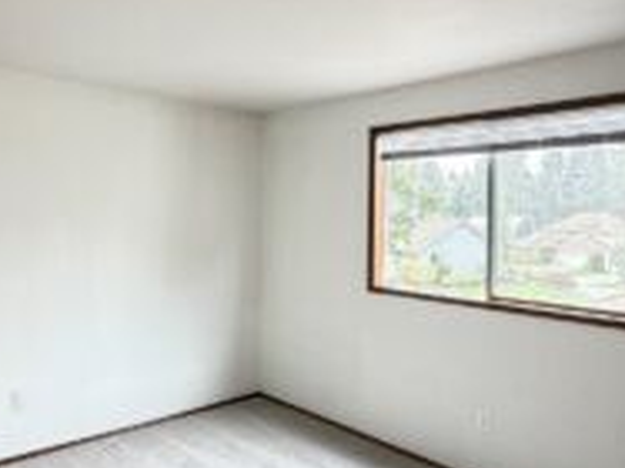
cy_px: 211
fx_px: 541
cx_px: 241
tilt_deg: +1.2
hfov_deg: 59.3
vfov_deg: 46.7
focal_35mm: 30
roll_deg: -0.7
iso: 400
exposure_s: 1/60
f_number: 2.2
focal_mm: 2.22
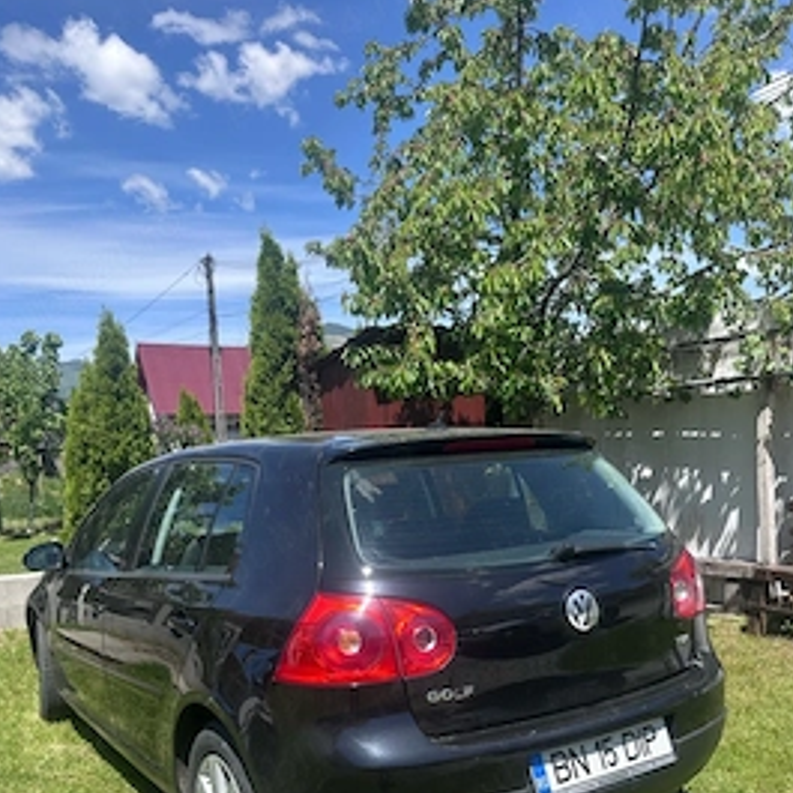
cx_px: 377
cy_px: 551
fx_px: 829
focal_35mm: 32
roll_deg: +0.4
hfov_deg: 51.1
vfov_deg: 49.9
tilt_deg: -6.1
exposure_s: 1/2809
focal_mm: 6.86
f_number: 1.78
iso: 80
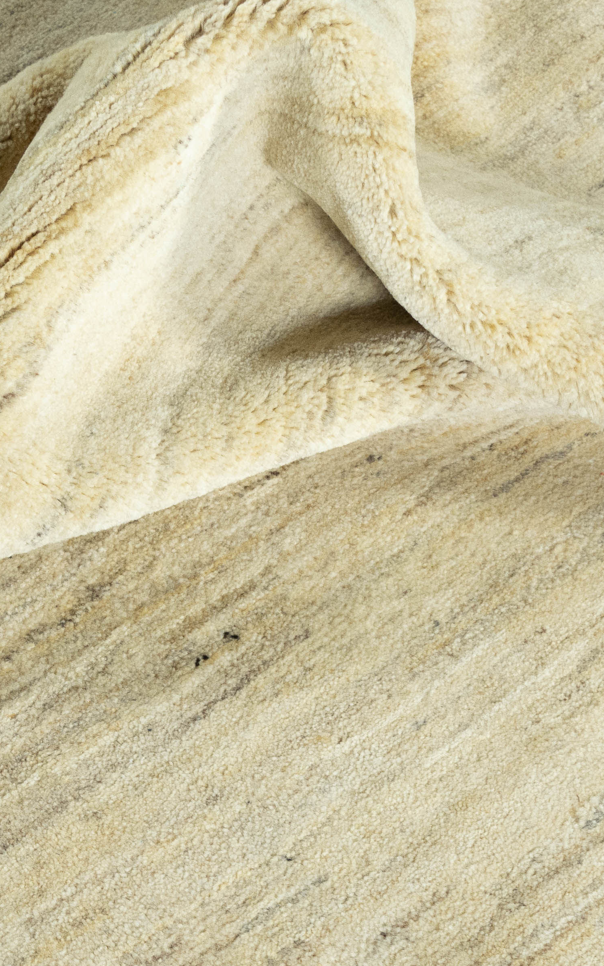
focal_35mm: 69
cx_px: 192
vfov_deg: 29.2
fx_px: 1817
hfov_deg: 18.8
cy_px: 742
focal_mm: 18
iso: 640
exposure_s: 1/160
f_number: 4
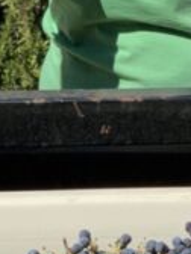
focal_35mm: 317
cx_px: 217
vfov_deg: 6.2
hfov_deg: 4.7
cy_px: 6
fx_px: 2332
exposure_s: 1/905
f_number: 2.4
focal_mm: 6
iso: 16
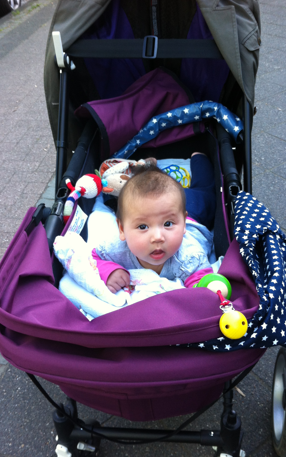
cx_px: 135
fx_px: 474
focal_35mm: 38
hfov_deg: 33.6
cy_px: 229
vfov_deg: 51.5
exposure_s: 1/60
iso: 80
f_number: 2.8
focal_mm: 3.85
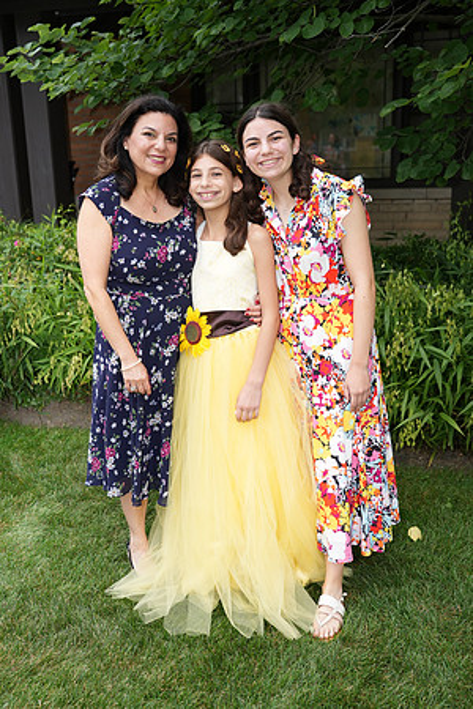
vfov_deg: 50.7
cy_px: 354
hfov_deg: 35.1
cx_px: 236
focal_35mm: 38
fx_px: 749
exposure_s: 1/250
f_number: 4
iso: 200
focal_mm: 38
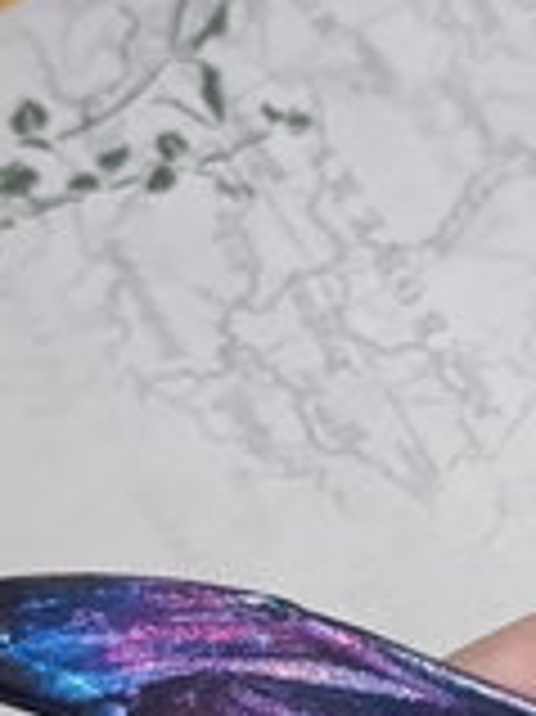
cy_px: 714
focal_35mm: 77
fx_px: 1592
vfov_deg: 24.2
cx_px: 752
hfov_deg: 17.6
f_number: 1.6
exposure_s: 1/50
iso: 800
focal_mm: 6.14
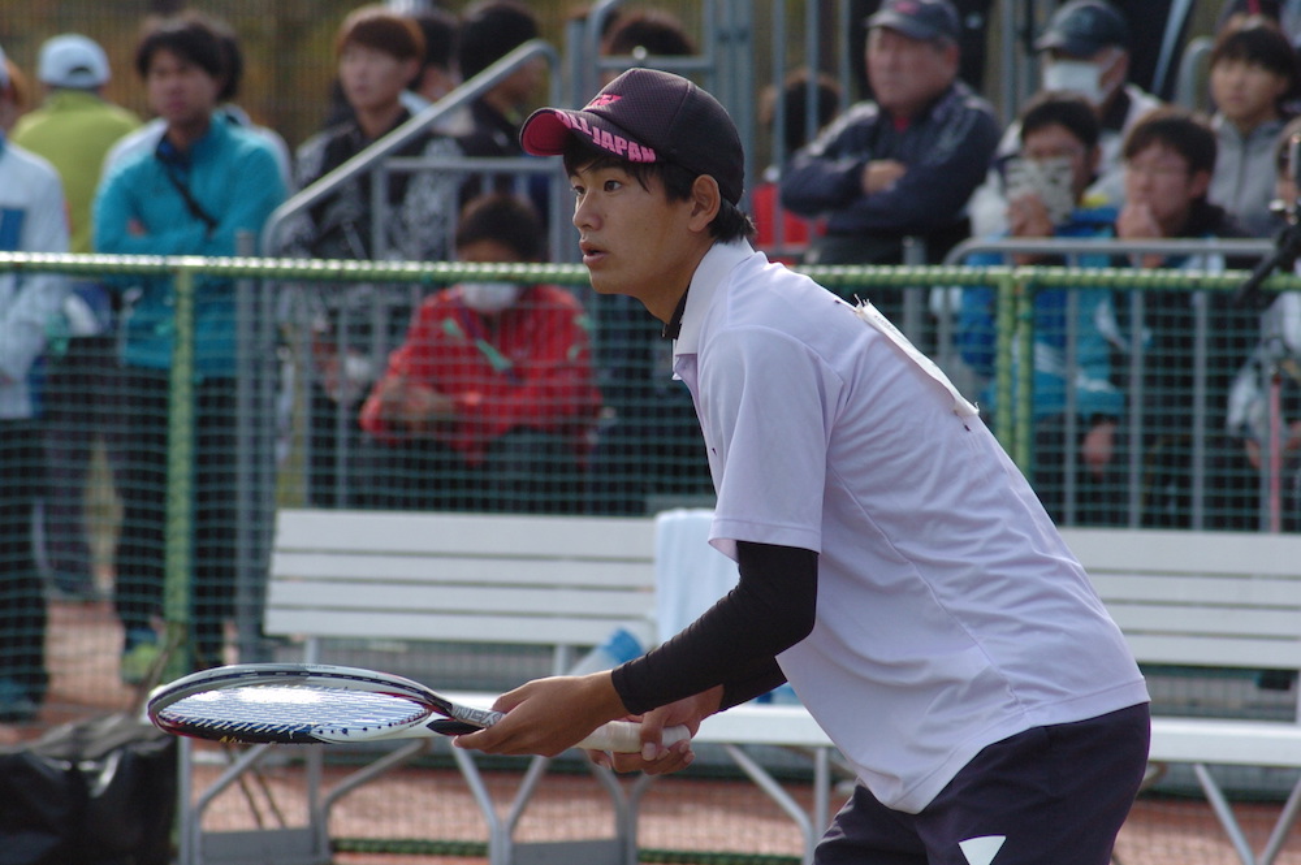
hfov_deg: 6.9
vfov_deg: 4.6
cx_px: 650
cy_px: 432
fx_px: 10832
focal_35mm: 300
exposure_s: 1/500
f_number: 6.7
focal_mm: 200
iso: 400
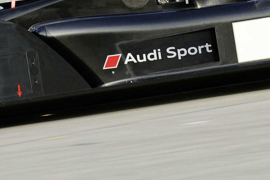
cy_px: 131
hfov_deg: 3.1
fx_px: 5011
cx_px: 67
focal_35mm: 668
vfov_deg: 2.1
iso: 400
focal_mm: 200
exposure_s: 1/250
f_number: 8
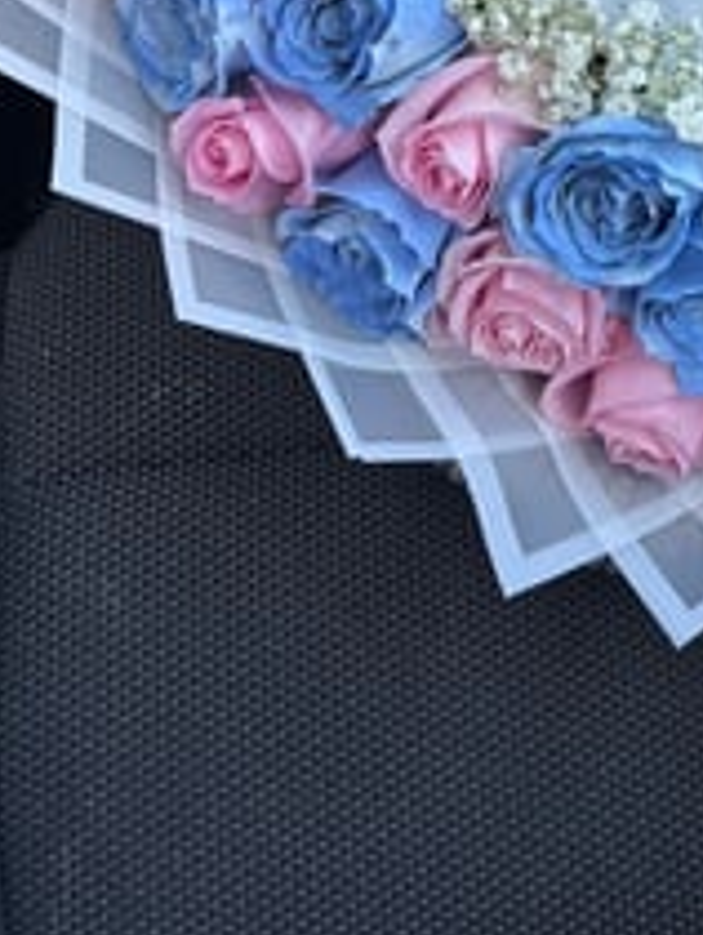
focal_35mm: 79
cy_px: -247
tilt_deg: -42.9
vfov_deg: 22.4
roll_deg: -3.1
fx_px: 2135
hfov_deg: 17.9
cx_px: 819
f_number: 1.6
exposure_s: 1/172
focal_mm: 5.96
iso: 40
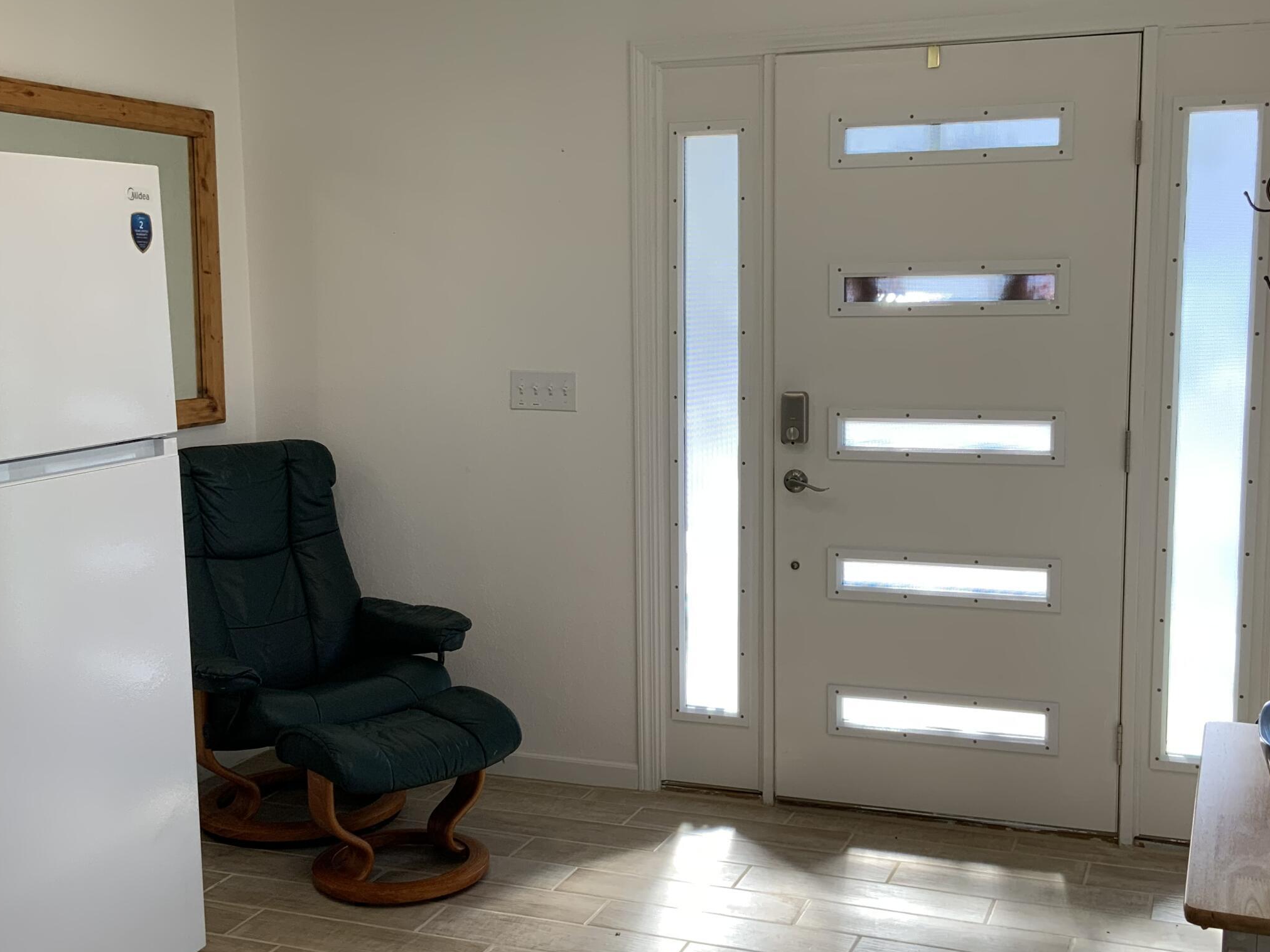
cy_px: 479
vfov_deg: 33.6
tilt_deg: -7.3
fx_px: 1578
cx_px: 654
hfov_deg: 43.8
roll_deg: +0.8
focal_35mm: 43
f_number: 1.8
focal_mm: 3
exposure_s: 1/146
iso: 16
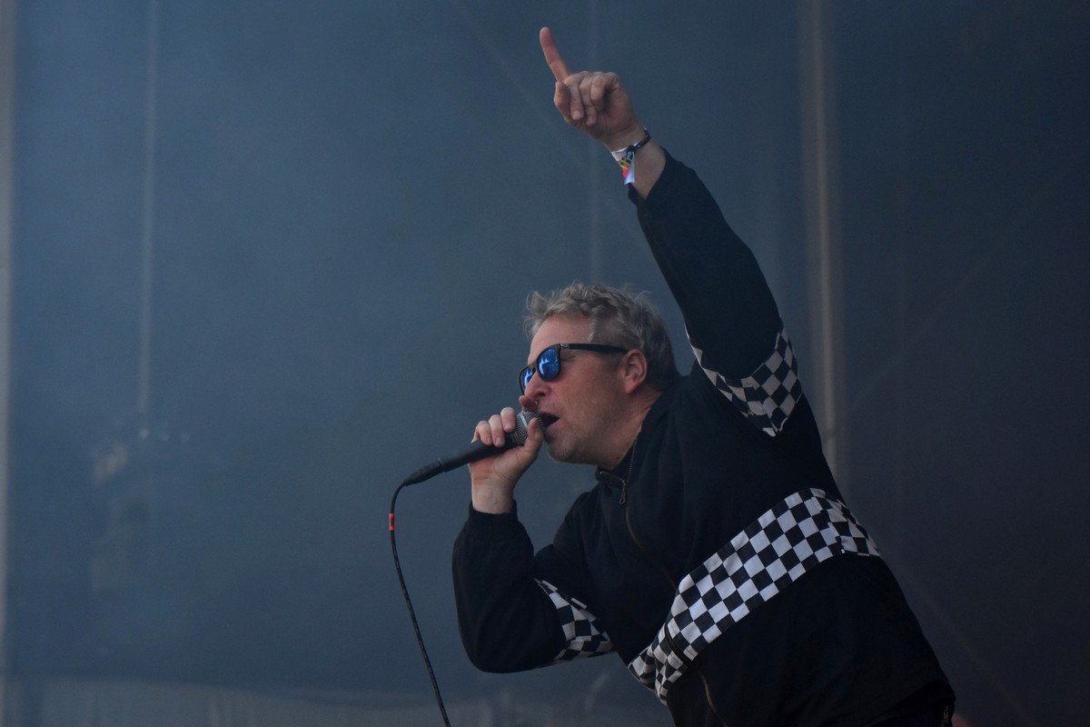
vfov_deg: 13.0
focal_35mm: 105
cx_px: 545
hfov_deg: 19.5
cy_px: 364
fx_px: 3179
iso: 1250
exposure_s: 1/6400
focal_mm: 70
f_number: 2.8
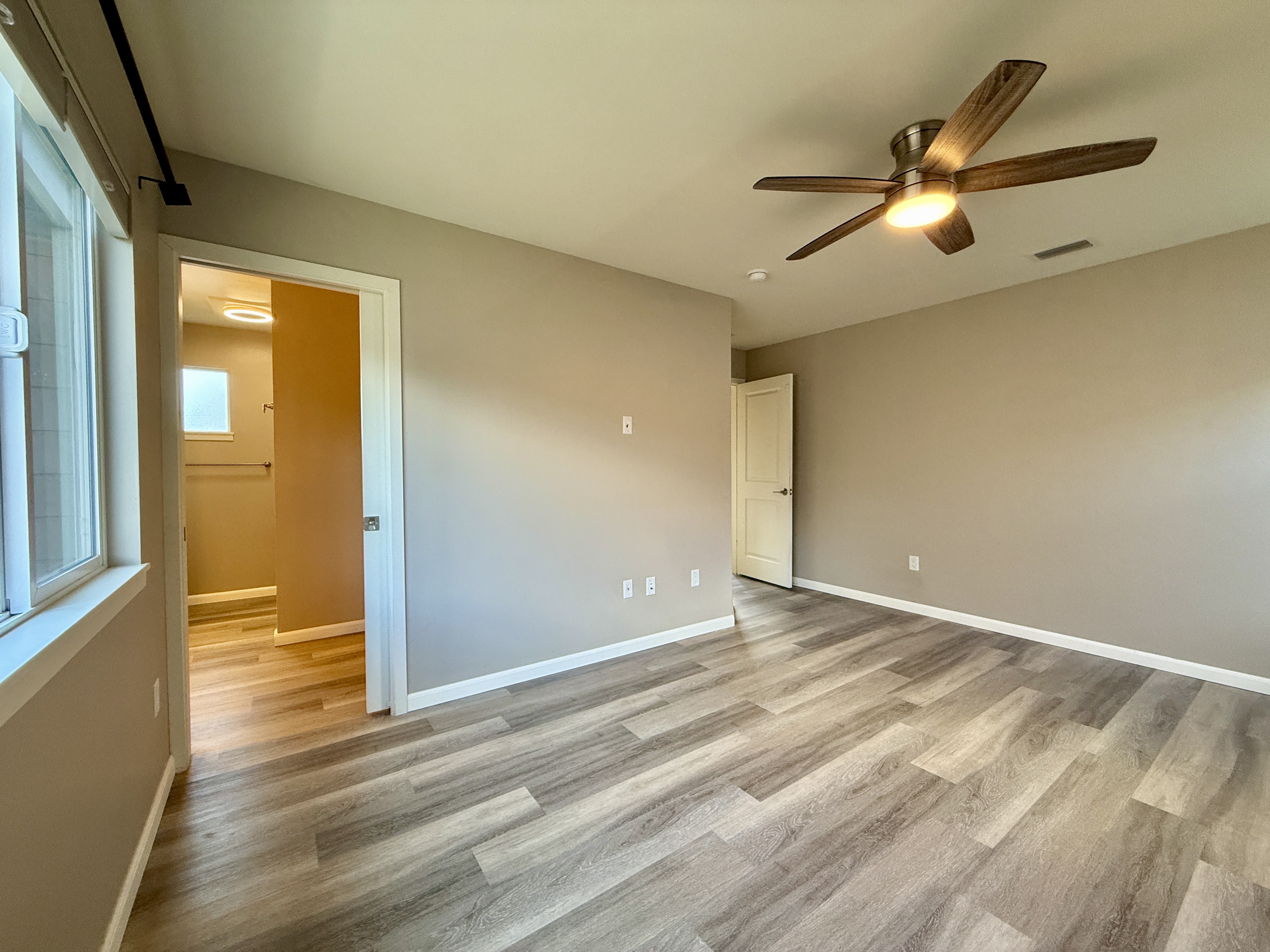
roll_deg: +0.7
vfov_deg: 85.7
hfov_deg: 102.1
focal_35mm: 14
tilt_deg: -1.5
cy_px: 476
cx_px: 635
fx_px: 514
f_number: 2.2
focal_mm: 2.22
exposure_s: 1/120
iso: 250
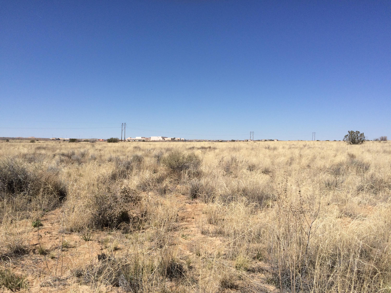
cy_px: 146
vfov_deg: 48.2
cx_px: 196
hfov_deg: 61.7
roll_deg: +0.5
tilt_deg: +0.5
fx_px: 328
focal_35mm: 29
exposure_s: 1/3425
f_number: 2.2
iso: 32
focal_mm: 4.15
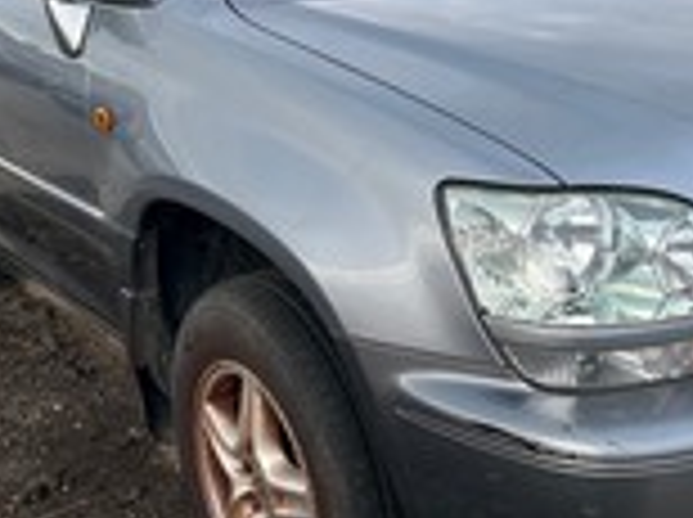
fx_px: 1179
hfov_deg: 32.2
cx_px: 518
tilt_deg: -14.1
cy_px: 225
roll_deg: -1.8
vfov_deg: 24.7
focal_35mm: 59
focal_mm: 5.7
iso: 50
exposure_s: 1/924
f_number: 1.5
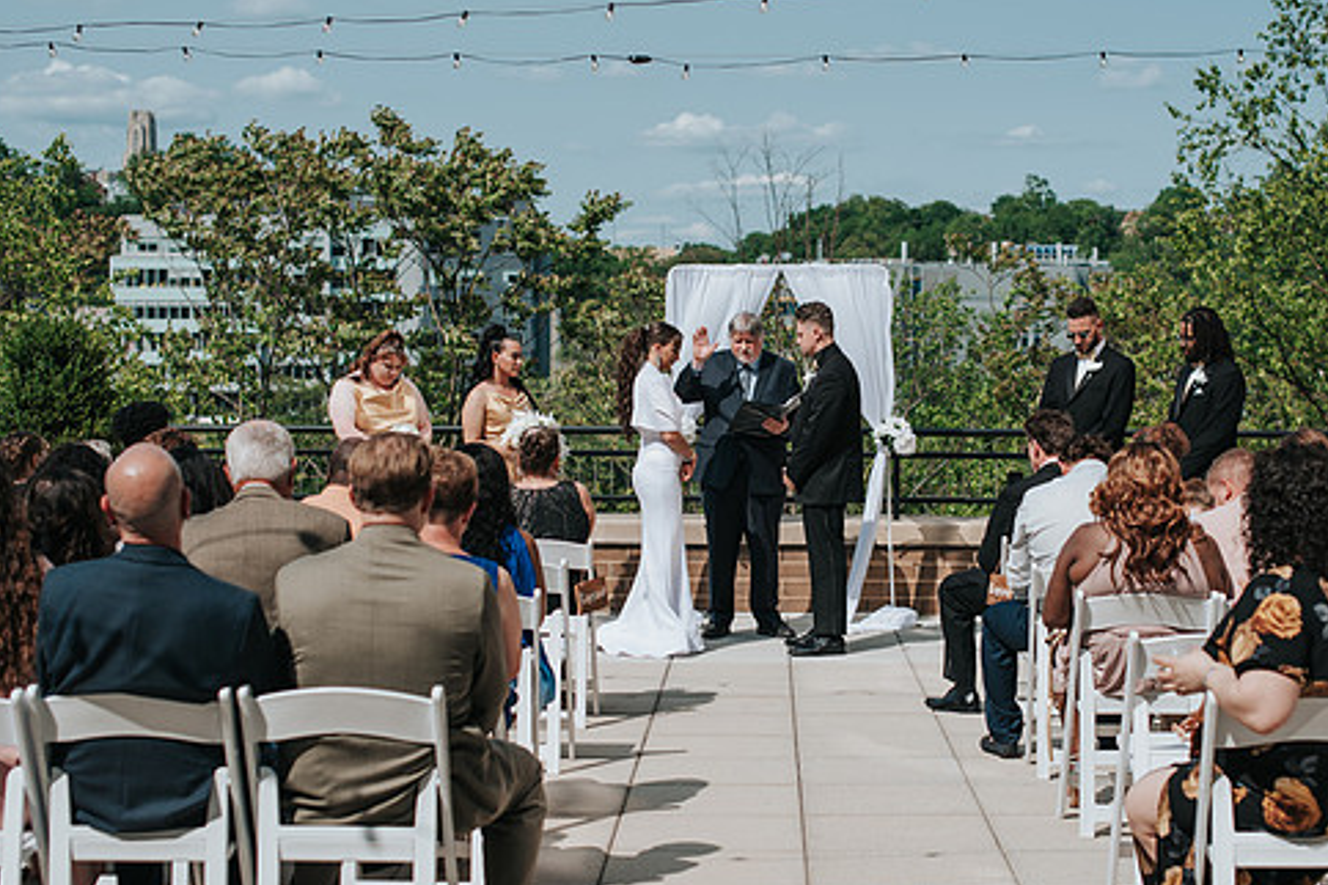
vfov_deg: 20.9
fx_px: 2398
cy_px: 414
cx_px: 749
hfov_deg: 30.9
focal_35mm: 65
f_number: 3.2
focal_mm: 50
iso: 100
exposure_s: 1/2000
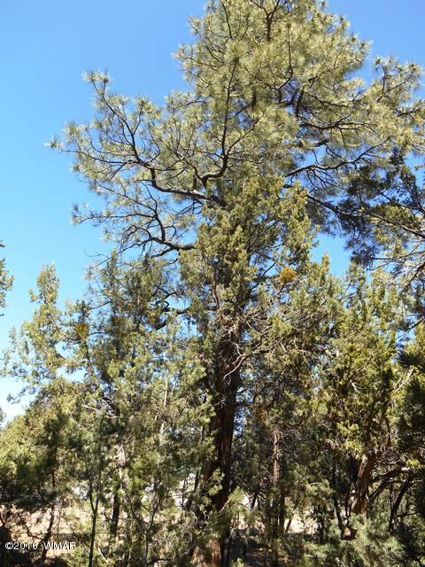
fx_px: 426
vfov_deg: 67.3
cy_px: 284
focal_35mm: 26
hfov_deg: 53.1
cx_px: 212
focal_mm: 4.7
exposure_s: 1/250
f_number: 3.4
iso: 80
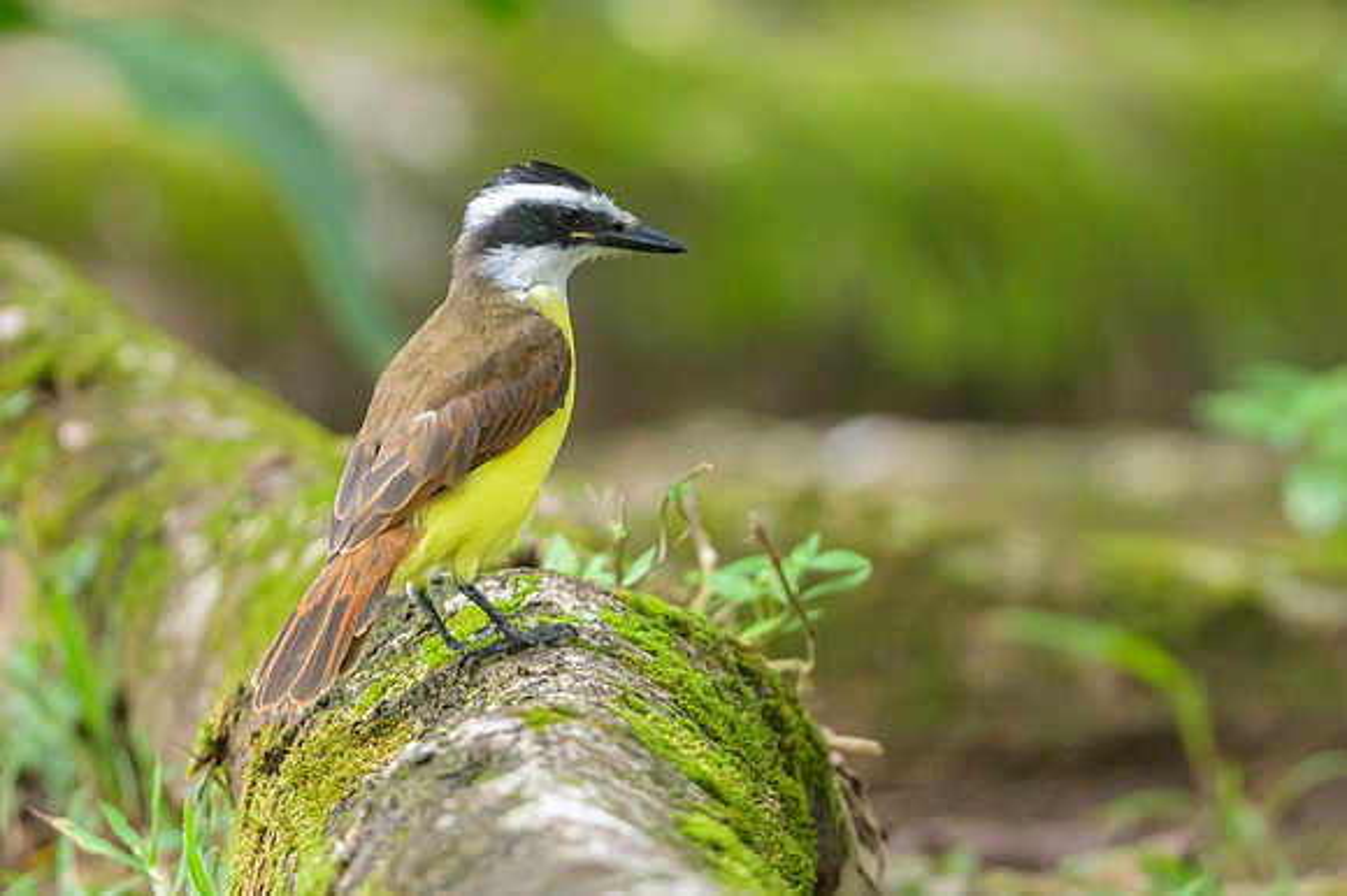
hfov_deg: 1.8
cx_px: 750
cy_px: 432
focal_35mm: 1152
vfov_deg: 1.2
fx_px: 43080
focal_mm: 500
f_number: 5.6
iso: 4000
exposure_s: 1/400
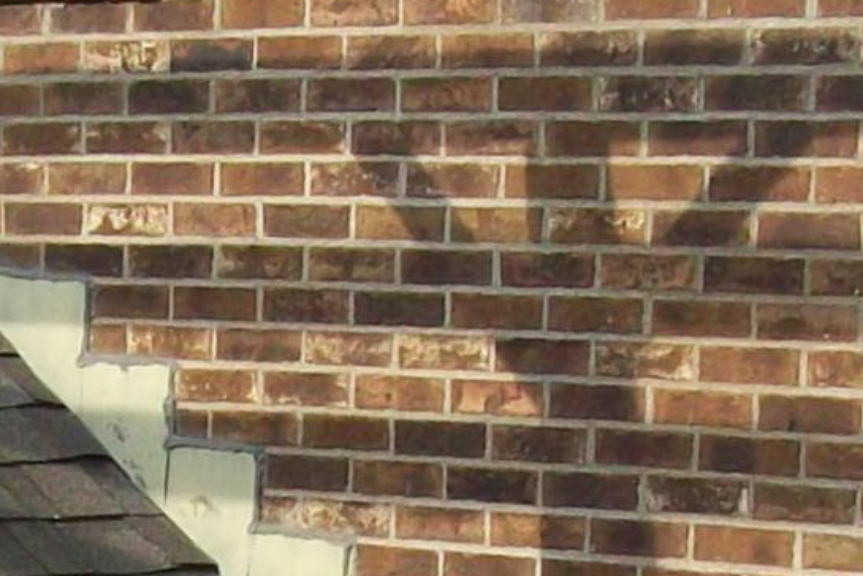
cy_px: 1253
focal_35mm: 206
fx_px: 4941
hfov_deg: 9.9
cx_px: 93
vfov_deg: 6.4
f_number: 2.7
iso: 64
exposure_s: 1/640
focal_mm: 6
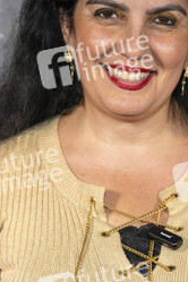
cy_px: 119
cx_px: 128
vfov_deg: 14.3
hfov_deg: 9.6
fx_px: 1120
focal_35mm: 143
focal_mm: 89
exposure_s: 1/200
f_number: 5.6
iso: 800
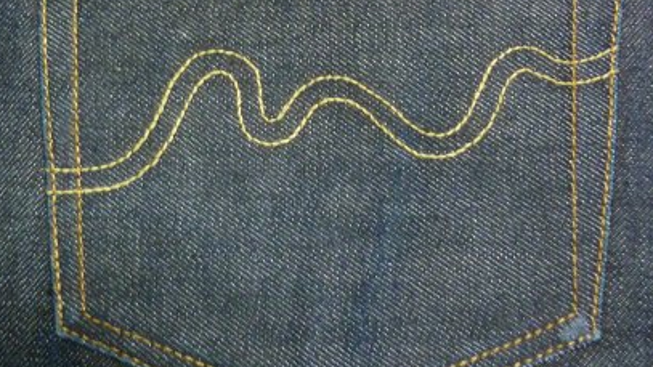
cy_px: 2
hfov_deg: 39.2
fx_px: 918
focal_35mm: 53
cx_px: 318
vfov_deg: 21.8
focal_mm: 5.5
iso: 400
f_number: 2.8
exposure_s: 1/8
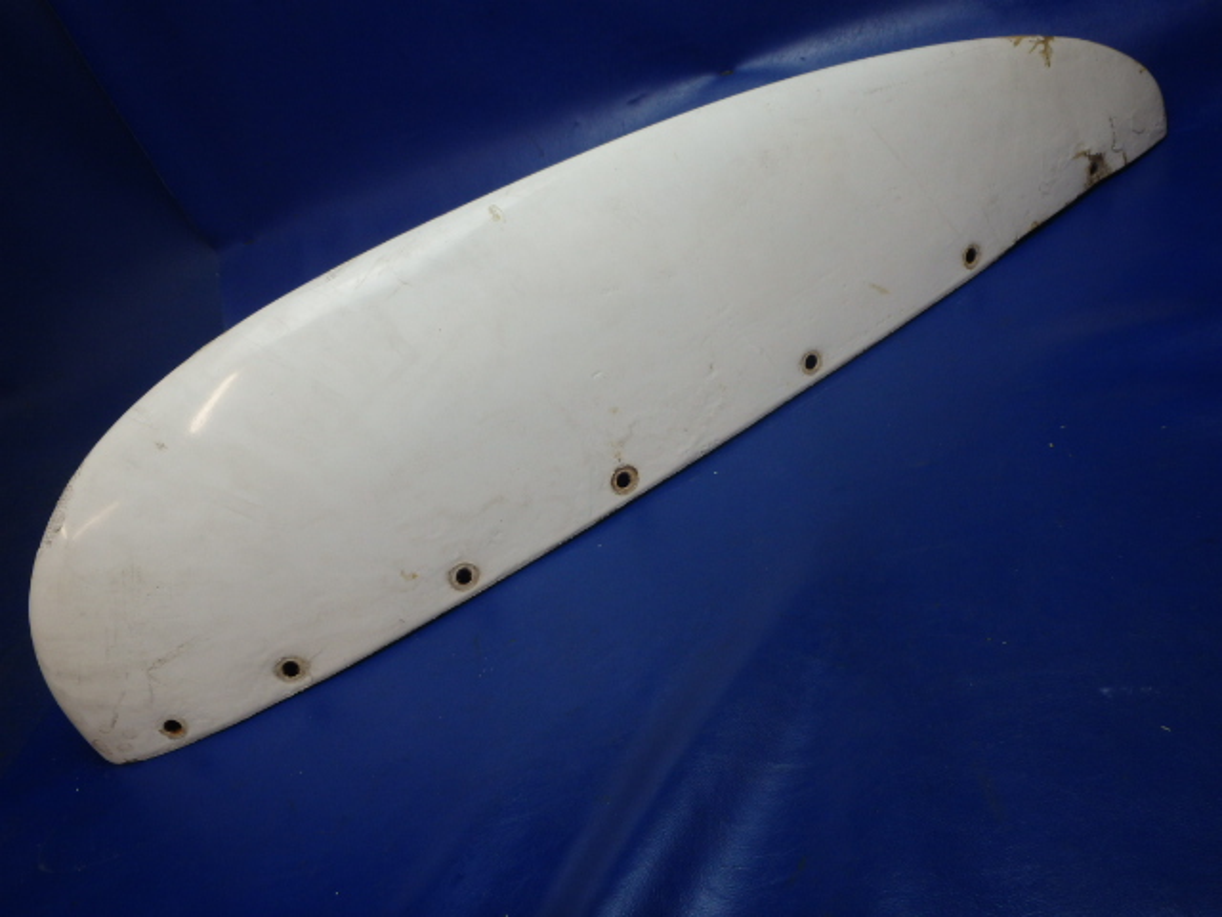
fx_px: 988
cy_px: 458
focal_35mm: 28
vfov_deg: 49.7
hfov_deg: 63.4
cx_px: 611
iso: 200
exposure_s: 1/40
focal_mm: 5
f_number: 3.9
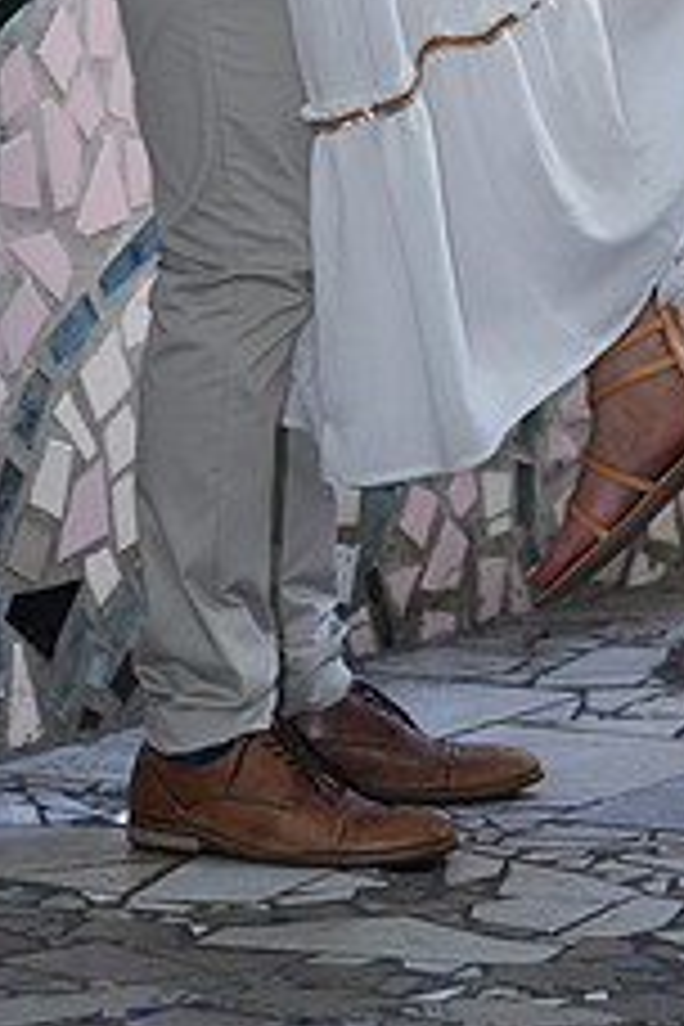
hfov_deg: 6.4
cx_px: 389
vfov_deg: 9.4
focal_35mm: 216
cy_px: -243
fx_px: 6156
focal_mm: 85
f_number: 4
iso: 320
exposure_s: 1/160
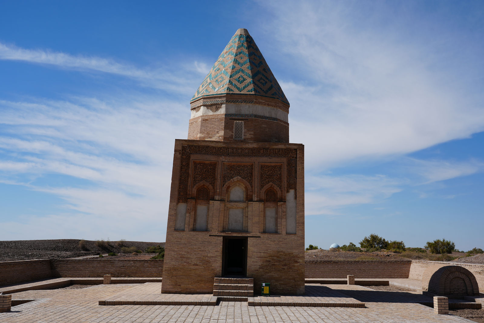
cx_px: 242
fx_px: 524
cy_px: 162
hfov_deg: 49.5
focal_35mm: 39
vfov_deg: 34.2
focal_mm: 39
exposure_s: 1/320
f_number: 10
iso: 100
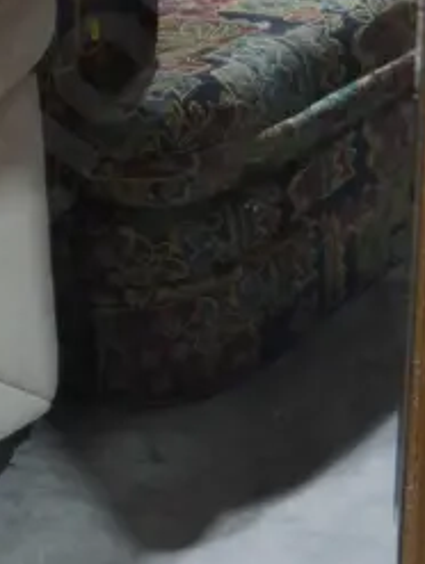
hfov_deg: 12.5
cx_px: -99
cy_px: 338
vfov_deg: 16.9
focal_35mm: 116
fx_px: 1894
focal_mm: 14
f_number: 3.5
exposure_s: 1/60
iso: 250
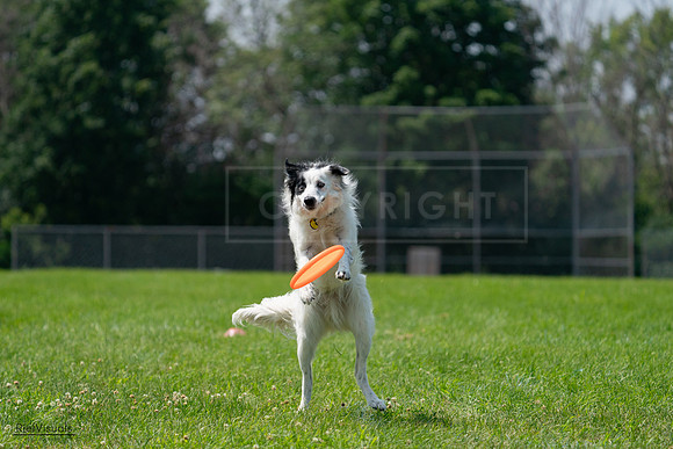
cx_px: 336
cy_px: 224
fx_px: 4469
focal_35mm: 239
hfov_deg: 8.6
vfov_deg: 5.8
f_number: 5.6
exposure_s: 1/4000
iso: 800
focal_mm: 239
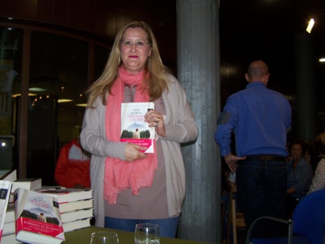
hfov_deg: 47.8
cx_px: 160
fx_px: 366
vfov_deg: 36.8
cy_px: 119
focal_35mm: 39
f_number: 2.8
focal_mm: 6.3
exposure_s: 1/60
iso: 80
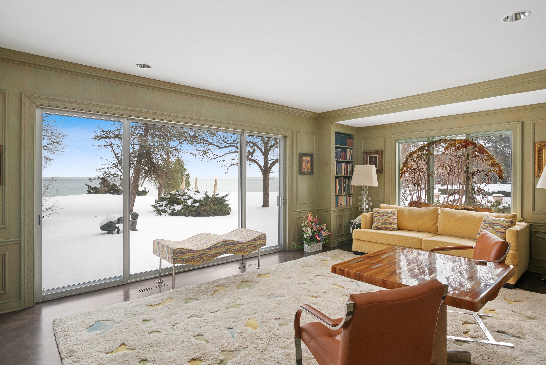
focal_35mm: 20
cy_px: 182
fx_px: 303
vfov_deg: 62.0
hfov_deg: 84.0
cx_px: 273
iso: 500
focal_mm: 20
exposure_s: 1/8
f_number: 8
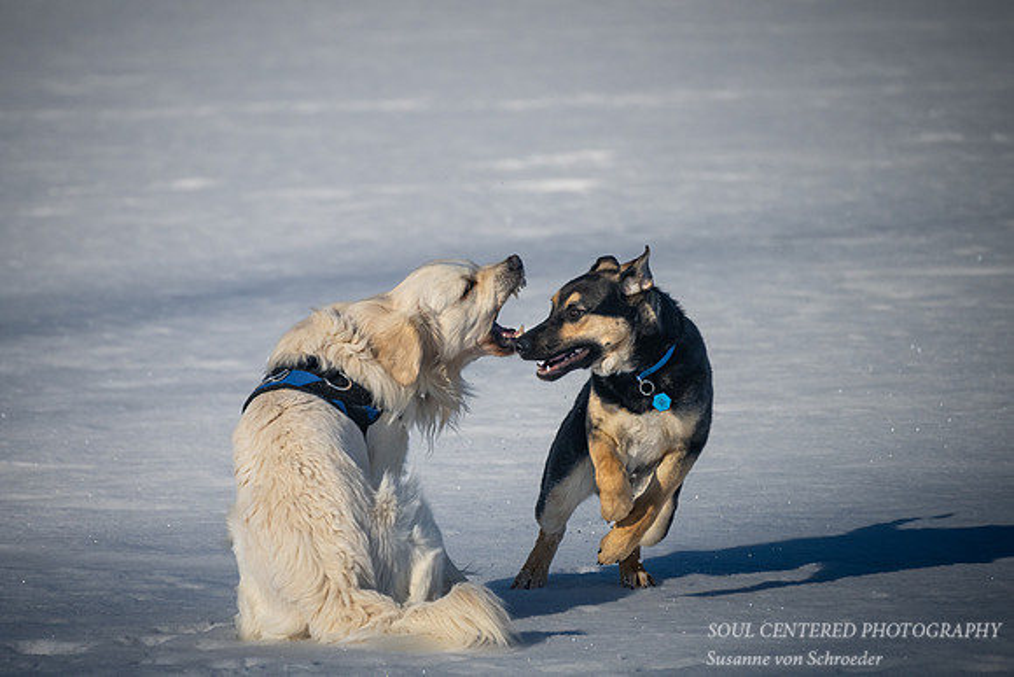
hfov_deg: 6.8
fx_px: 8483
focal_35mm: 301
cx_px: 388
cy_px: 259
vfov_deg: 4.6
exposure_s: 1/3200
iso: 640
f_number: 6.3
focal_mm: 244
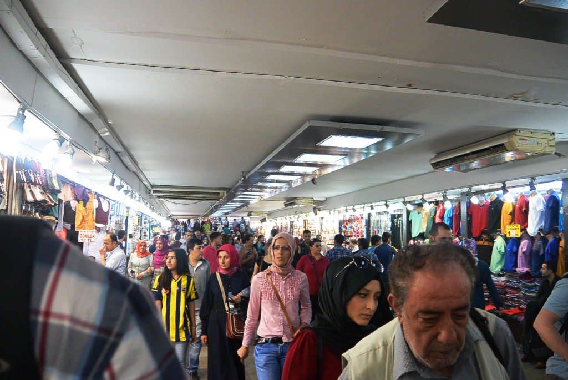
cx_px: 284
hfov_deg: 63.6
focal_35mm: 29
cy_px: 190
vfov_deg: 45.1
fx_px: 458
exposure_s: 1/125
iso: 560
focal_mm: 11
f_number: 3.5
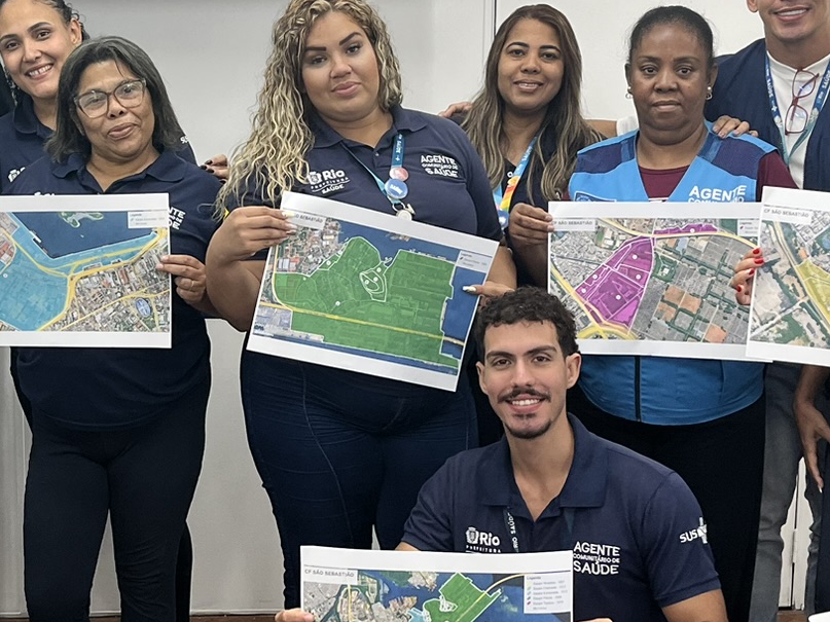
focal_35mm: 66
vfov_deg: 22.2
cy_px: 286
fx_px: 1582
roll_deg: -0.2
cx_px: 280
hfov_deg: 29.2
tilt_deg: -8.9
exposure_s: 1/120
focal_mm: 5.1
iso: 125
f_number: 1.6
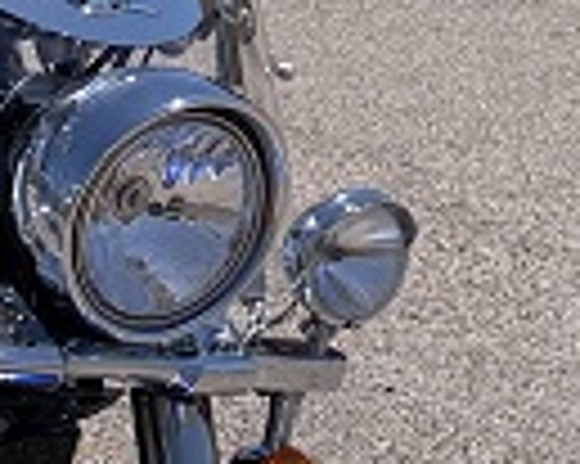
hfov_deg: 11.7
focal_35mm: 159
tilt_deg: -8.1
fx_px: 2727
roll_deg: -1.0
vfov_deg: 9.4
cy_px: -282
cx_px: 803
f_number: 1.8
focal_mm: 4.25
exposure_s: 1/2364
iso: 25
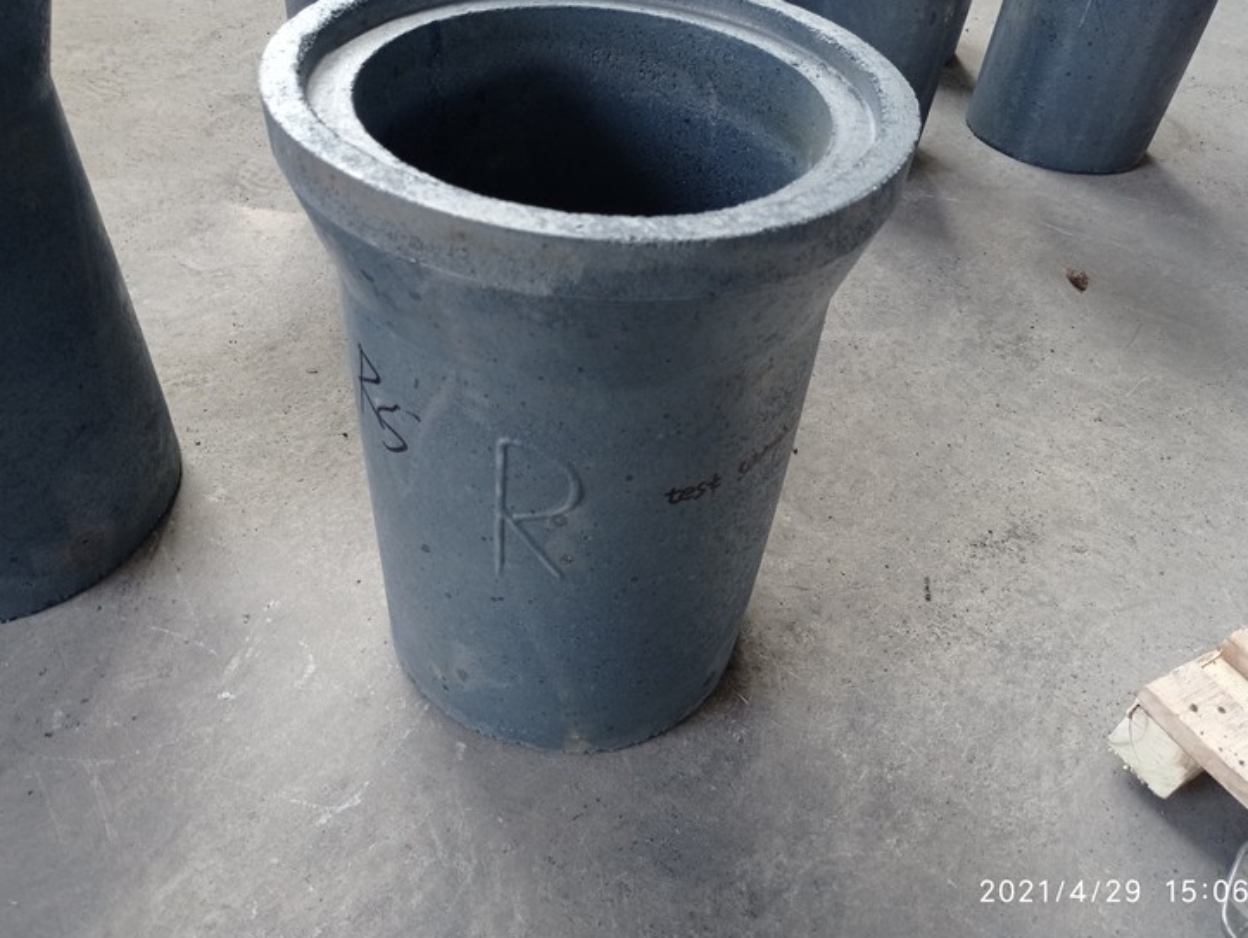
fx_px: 1046
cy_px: 460
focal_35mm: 29
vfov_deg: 48.3
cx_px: 642
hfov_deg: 61.6
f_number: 1.79
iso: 122
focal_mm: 4.7
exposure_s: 1/100
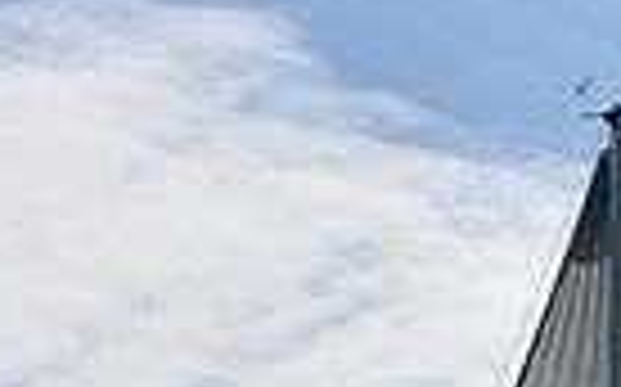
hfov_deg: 7.0
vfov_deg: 4.2
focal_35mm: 300
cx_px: 605
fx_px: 5073
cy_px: 1202
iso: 320
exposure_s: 1/1000
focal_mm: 70
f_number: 11
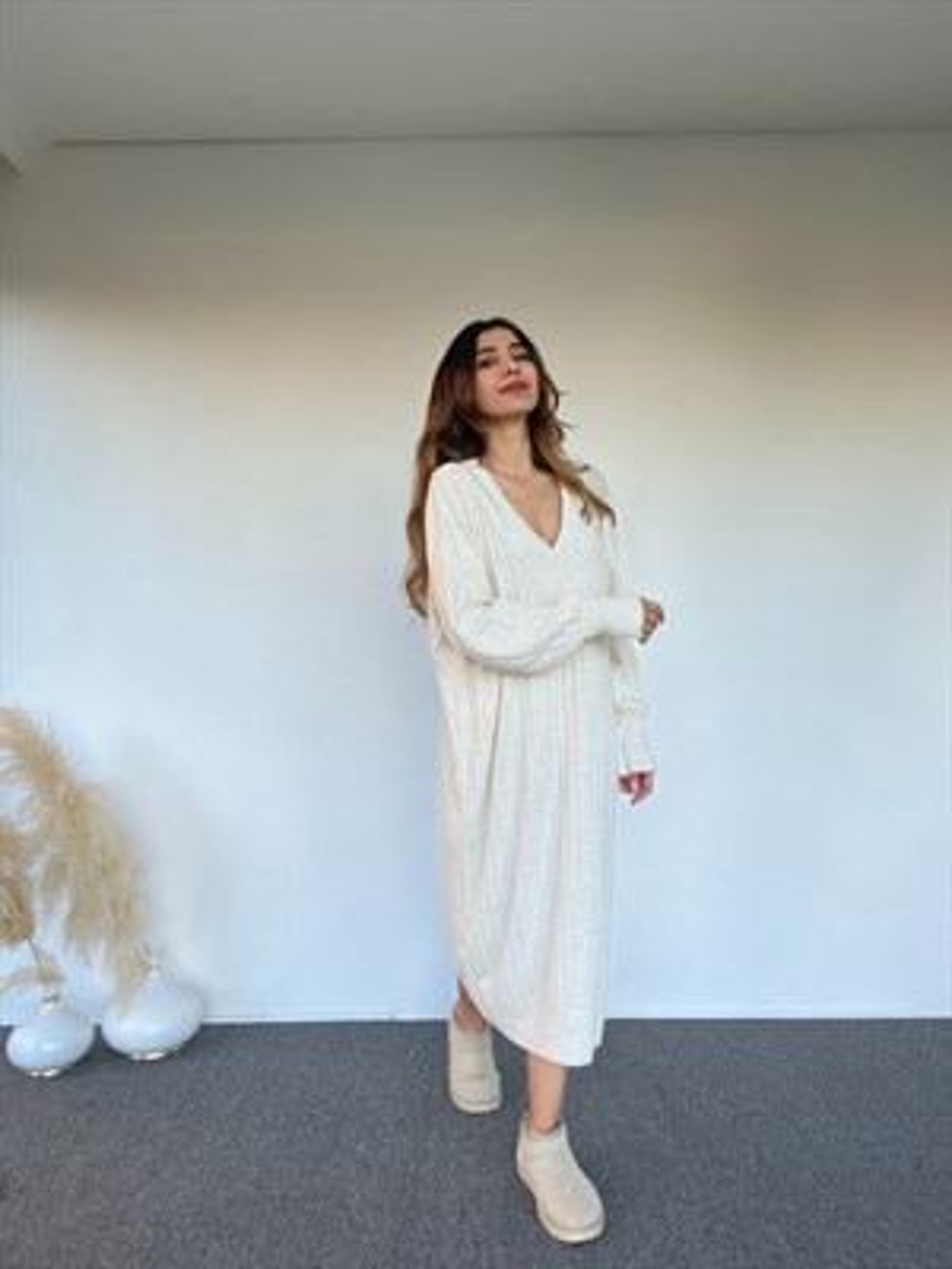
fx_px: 843
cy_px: 634
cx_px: 476
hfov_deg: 58.9
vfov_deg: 73.9
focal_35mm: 23
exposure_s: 1/121
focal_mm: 2.71
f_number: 2.2
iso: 40
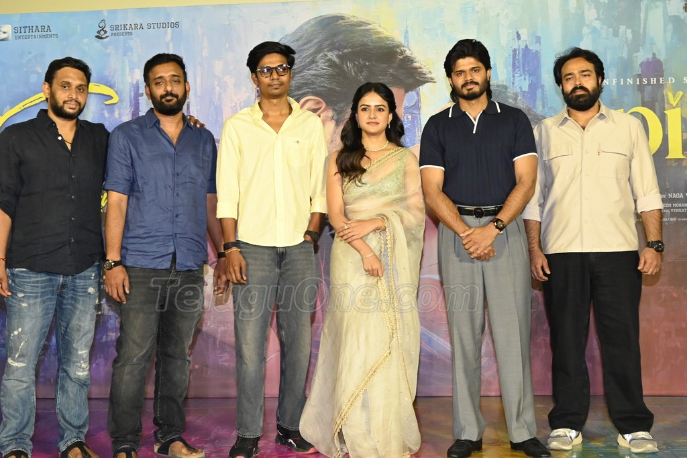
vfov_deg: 28.1
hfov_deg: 41.1
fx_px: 916
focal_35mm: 48
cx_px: 344
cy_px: 229
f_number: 5.6
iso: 3200
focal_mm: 32
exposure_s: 1/200
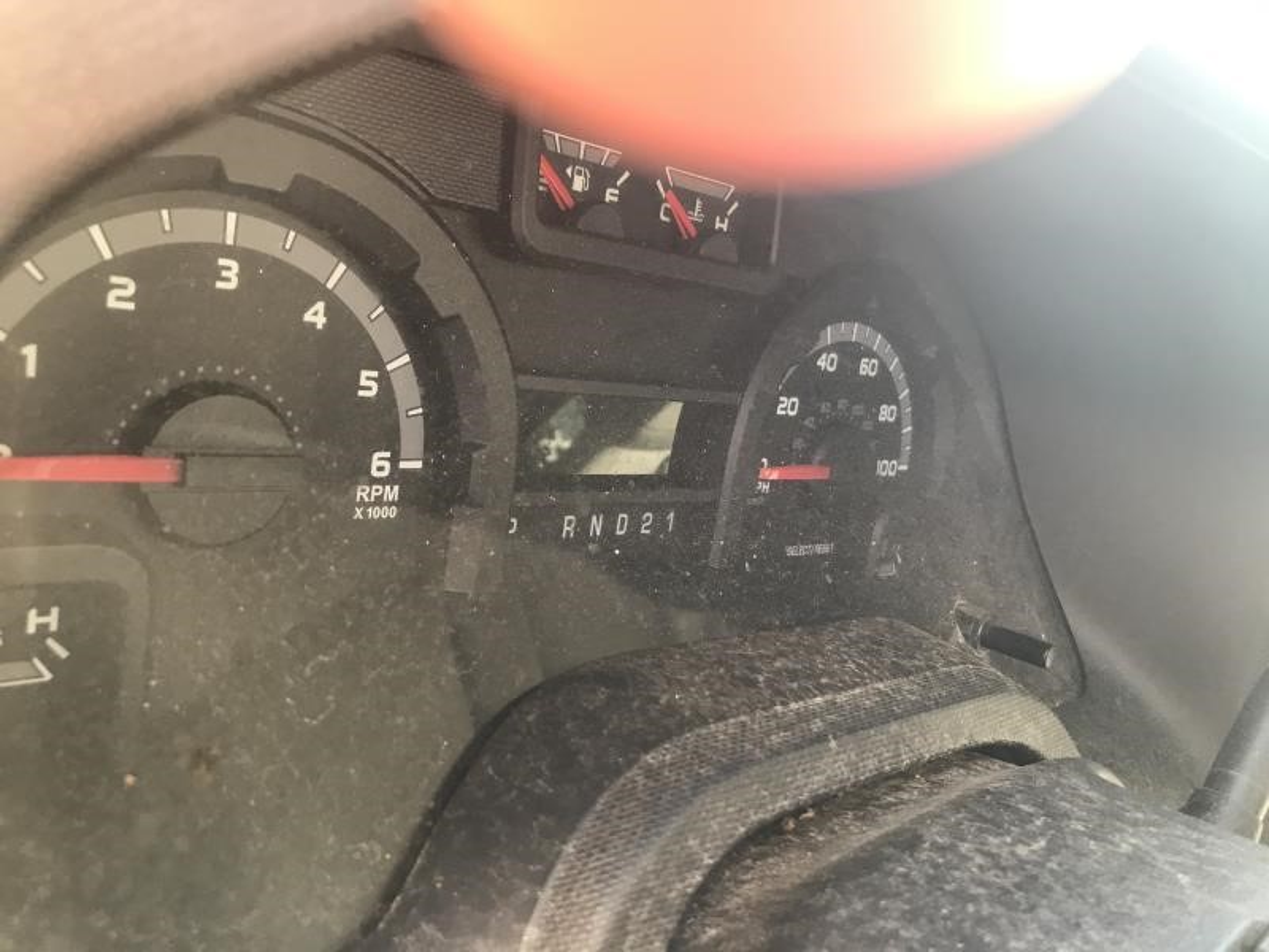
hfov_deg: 63.4
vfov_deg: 49.7
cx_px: 634
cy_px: 476
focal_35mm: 28
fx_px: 1026
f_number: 1.8
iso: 25
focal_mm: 3.99
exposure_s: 1/30
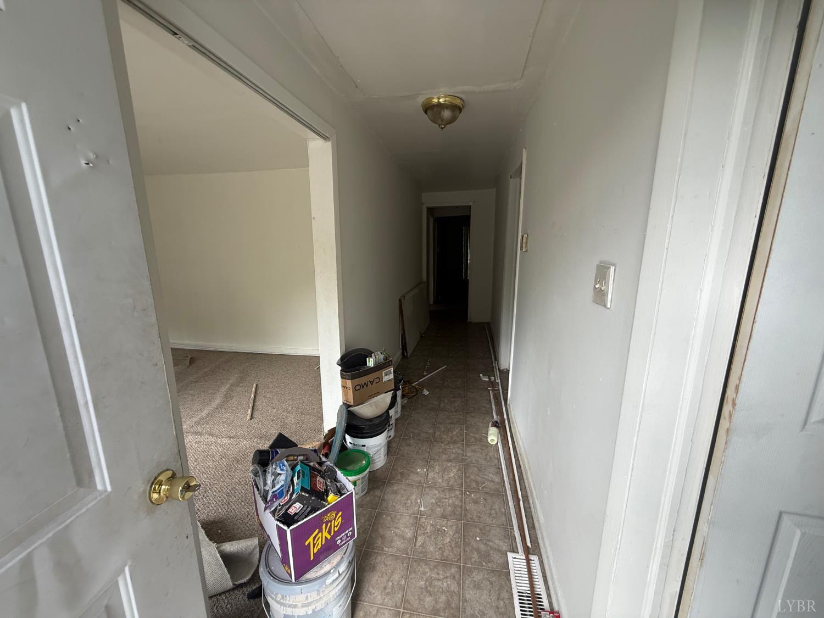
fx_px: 333
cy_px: 309
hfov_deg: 102.1
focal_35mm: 14
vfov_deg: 85.7
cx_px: 412
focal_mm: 2.22
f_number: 2.2
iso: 100
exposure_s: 1/99
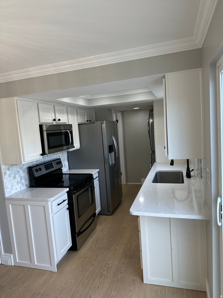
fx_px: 206
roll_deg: +4.3
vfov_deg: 71.6
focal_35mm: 24
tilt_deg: -5.3
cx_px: 112
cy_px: 149
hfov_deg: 56.8
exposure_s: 1/147
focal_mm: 6.86
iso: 64
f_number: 1.78
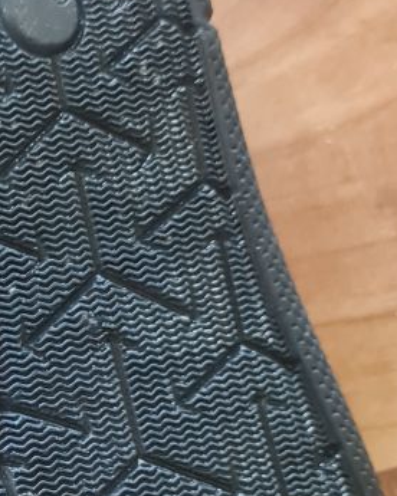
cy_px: 389
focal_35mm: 98
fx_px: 1439
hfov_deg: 14.8
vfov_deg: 19.4
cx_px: -158
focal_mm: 5.4
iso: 800
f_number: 1.8
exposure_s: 1/50
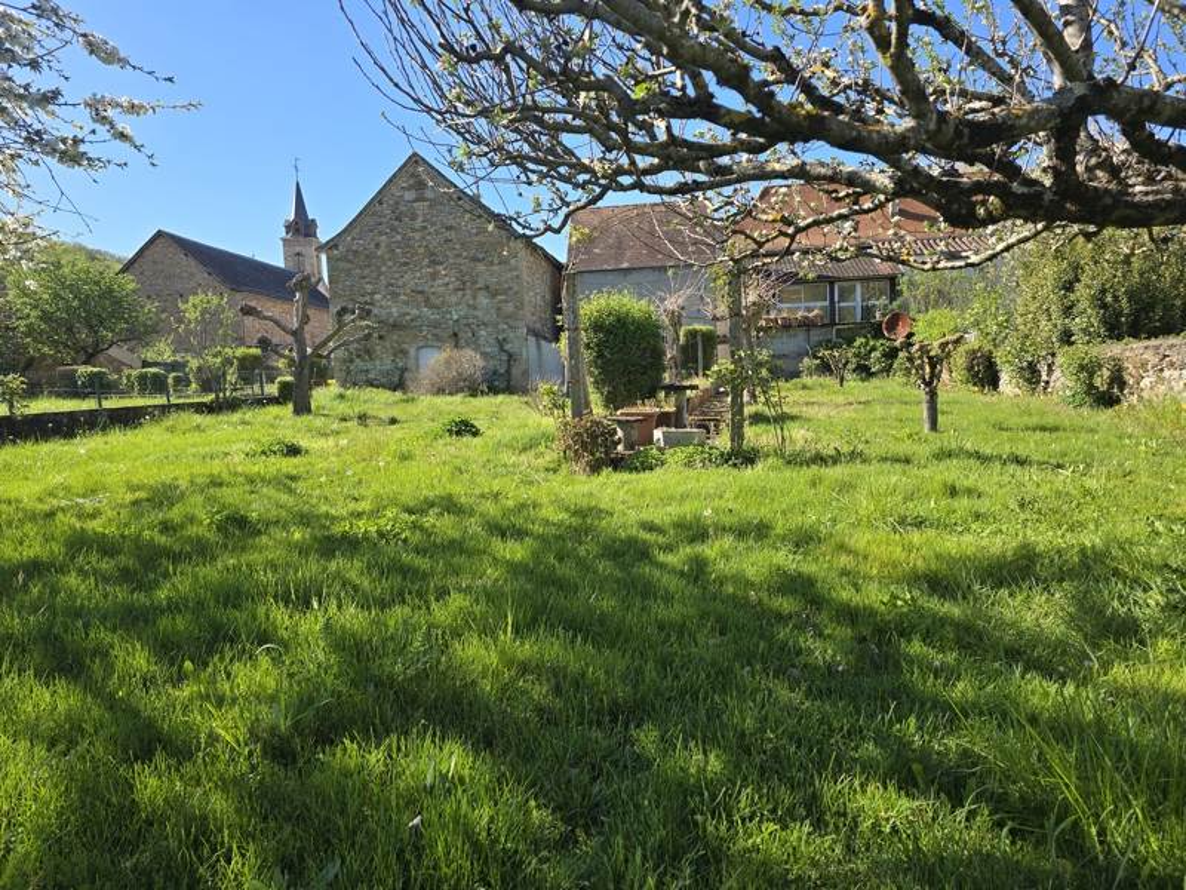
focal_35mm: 23
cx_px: 593
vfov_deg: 58.9
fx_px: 788
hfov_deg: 73.9
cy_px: 445
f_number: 1.7
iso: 12
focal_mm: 6.3
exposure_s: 1/382
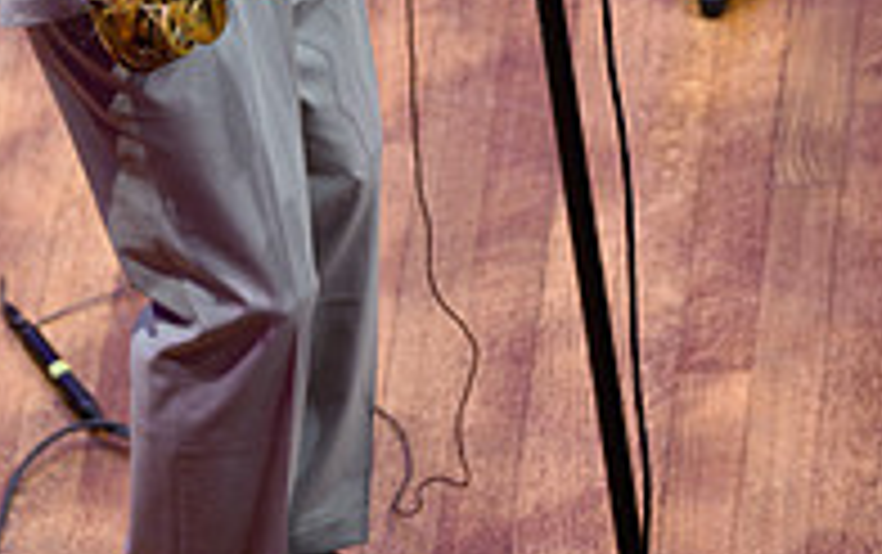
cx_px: 315
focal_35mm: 467
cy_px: -419
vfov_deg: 2.8
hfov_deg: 4.5
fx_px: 11238
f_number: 5
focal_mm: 200
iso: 800
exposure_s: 1/100
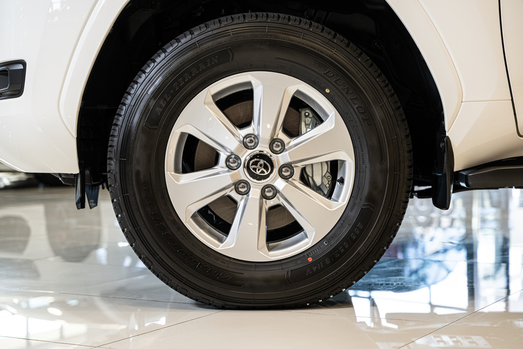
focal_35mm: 75
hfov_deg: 27.0
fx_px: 1089
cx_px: 262
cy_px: 174
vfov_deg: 18.2
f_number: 4
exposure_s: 1/125
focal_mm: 75
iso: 640
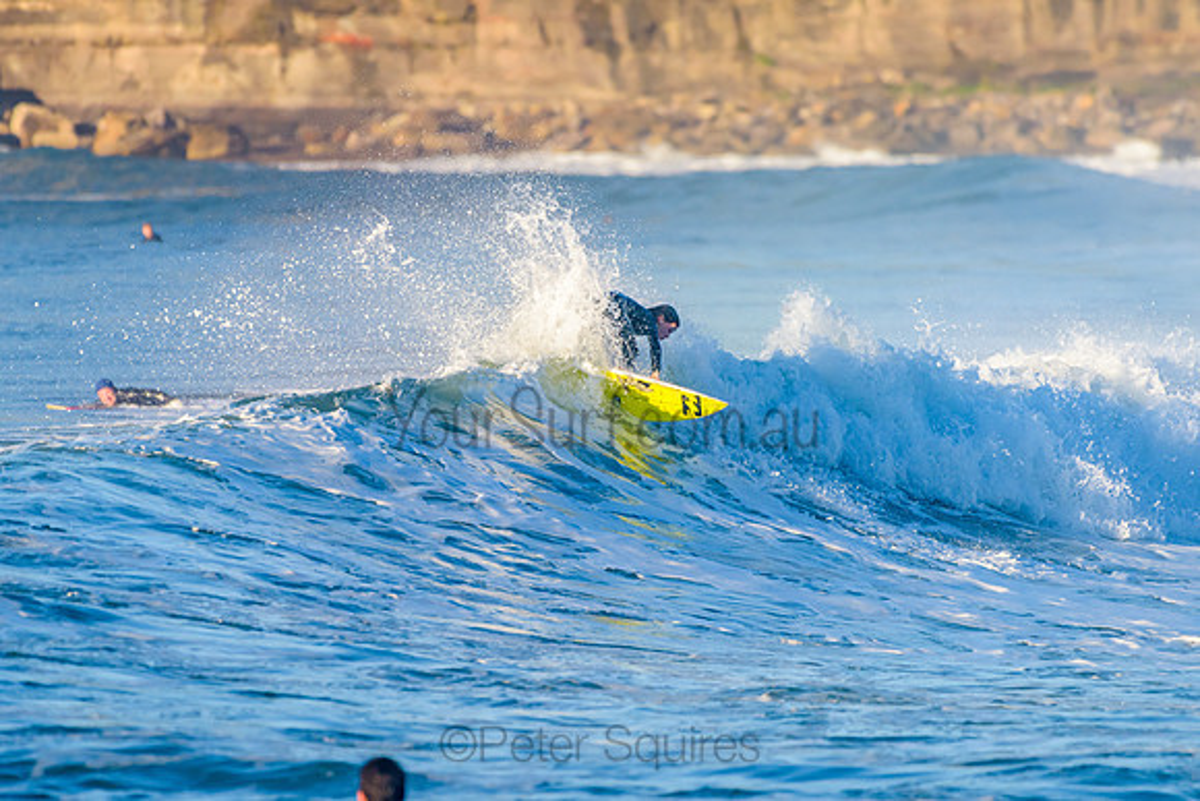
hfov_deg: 3.4
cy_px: 400
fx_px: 20271
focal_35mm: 608
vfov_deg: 2.3
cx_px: 600
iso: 360
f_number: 5.6
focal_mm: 500
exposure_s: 1/2000
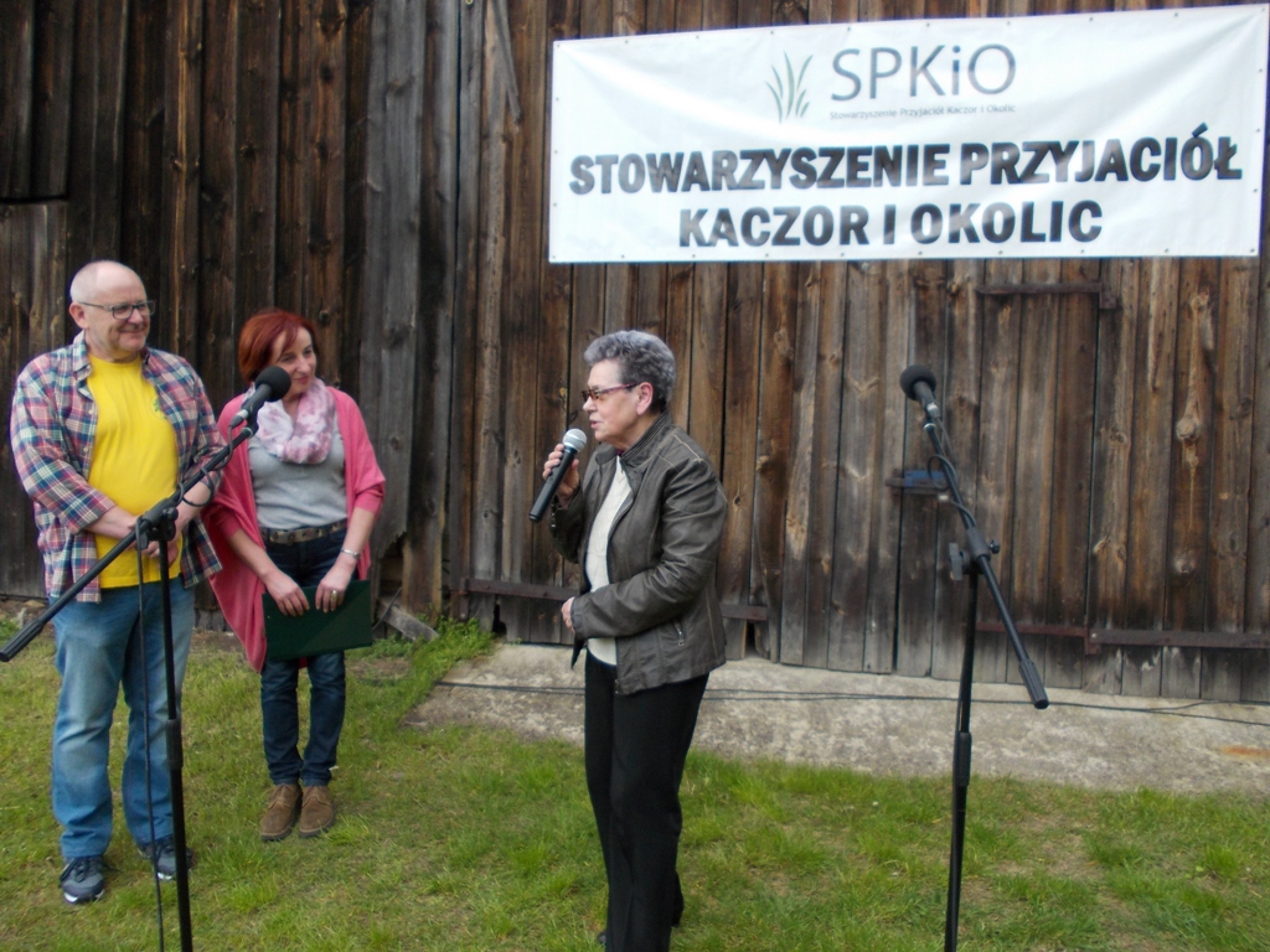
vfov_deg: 49.7
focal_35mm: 28
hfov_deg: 63.4
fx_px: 1027
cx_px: 635
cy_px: 476
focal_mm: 4
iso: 80
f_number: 2.7
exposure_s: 1/320
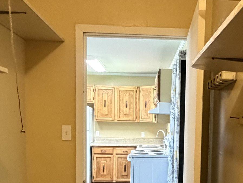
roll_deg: -1.9
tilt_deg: -4.2
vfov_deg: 29.4
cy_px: 154
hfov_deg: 39.0
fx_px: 337
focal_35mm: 48
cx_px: 169
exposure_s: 1/60
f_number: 2.2
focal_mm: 2.22
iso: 640
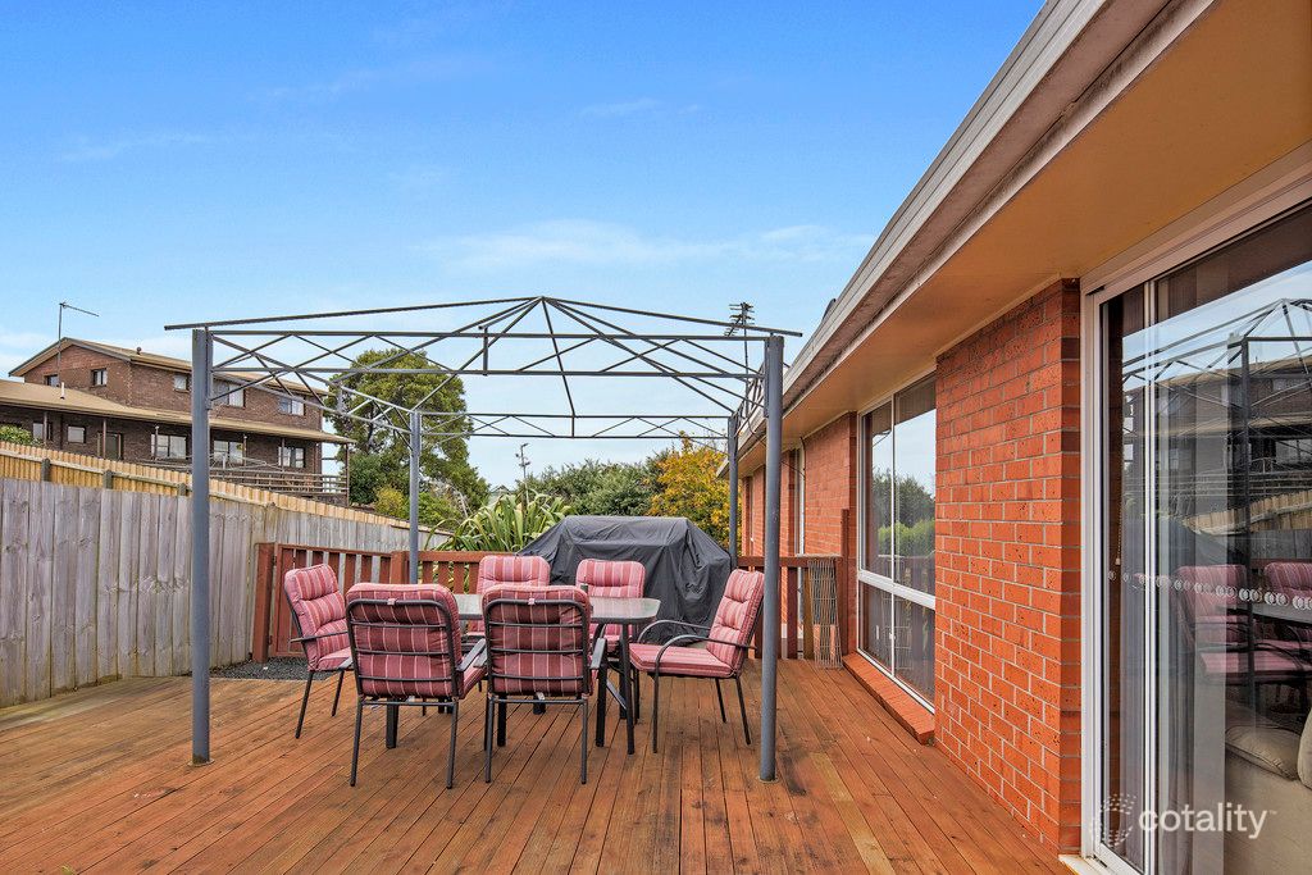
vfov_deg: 64.6
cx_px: 656
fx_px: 692
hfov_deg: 86.9
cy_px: 438
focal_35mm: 19
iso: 160
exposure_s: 1/125
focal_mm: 19
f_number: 11
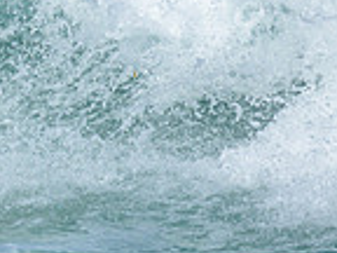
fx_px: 30209
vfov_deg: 0.5
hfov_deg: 0.6
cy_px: -32
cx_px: -264
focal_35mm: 3103
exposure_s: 1/2500
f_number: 6.3
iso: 320
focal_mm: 800
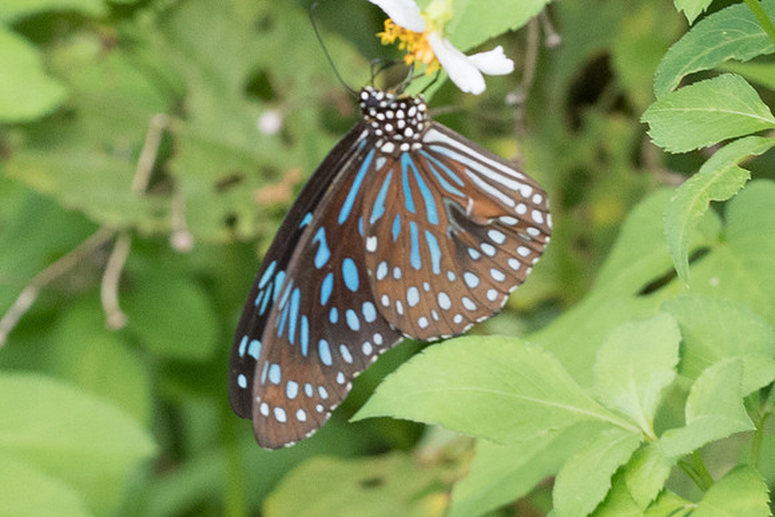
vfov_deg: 1.6
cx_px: 388
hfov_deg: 2.4
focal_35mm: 871
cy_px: 245
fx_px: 18747
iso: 800
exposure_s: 1/320
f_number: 8
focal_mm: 150
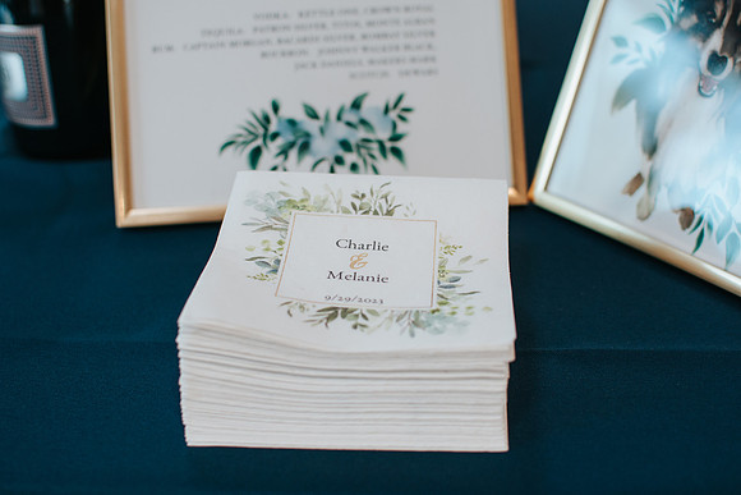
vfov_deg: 25.8
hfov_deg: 37.8
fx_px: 1081
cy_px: 248
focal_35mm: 52
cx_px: 370
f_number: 2.8
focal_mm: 35
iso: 400
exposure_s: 1/200
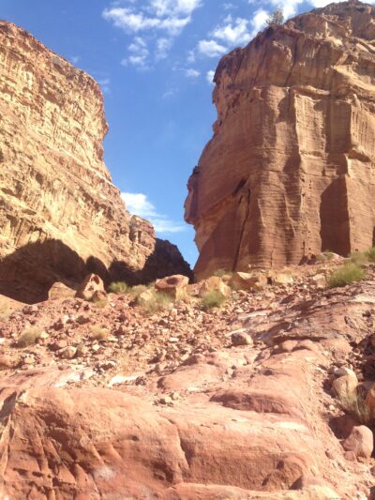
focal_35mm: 33
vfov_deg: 55.3
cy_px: 250
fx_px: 476
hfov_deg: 43.0
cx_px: 188
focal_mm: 4.12
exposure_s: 1/889
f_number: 2.4
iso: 50
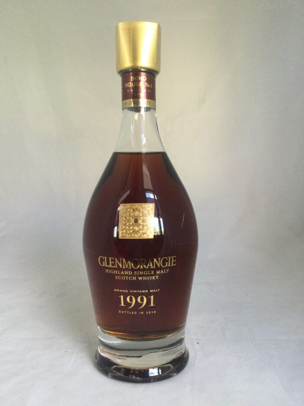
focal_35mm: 31
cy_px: 203
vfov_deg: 58.3
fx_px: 363
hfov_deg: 45.5
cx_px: 152
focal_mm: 3.3
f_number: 2.4
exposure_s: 1/33
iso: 100
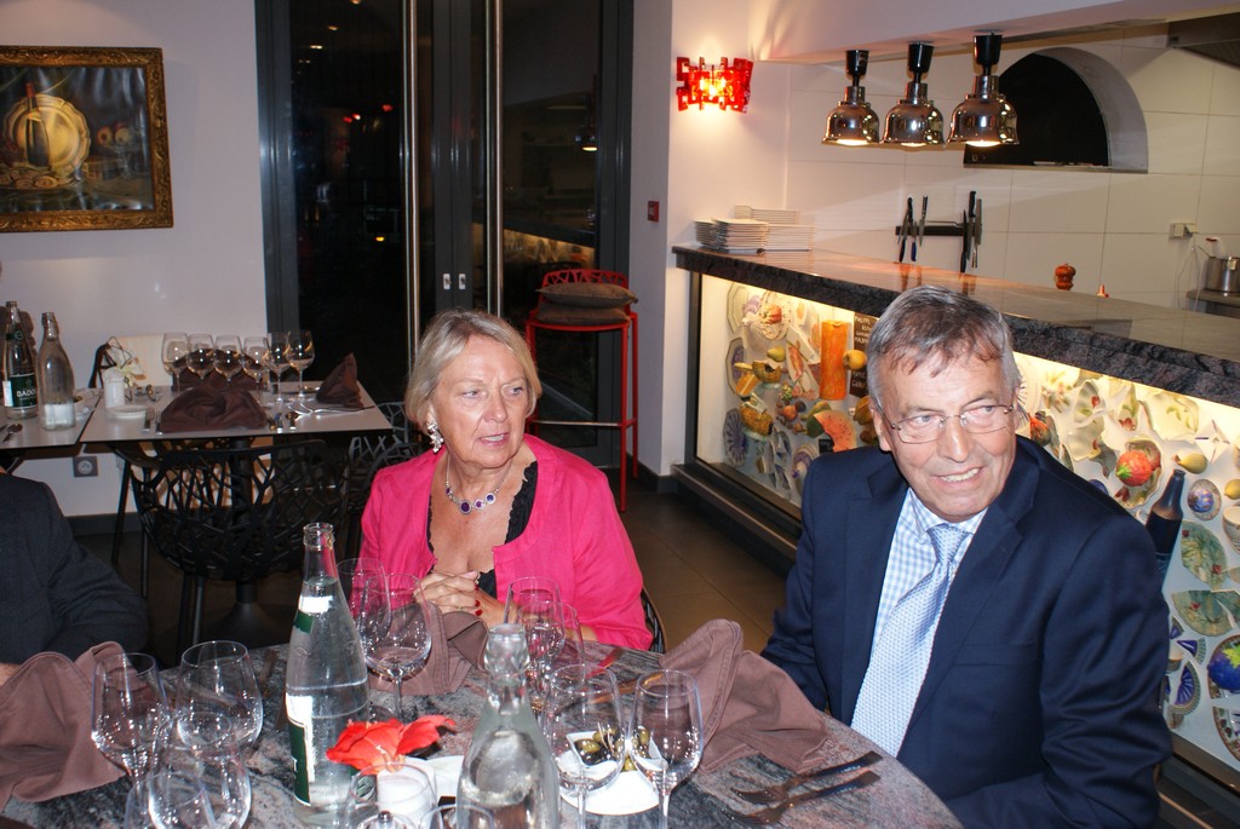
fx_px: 1034
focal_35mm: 30
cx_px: 620
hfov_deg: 61.9
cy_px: 414
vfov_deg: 43.7
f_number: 5.6
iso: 400
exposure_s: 1/60
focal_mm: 20
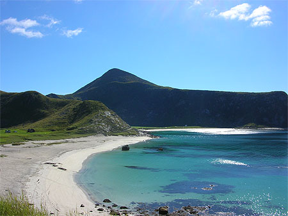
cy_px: 108
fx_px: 291
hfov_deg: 52.7
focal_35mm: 35
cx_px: 144
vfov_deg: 40.7
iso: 50
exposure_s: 1/407
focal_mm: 5.8
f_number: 5.6
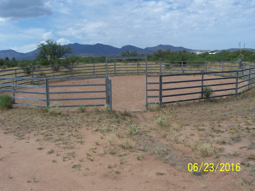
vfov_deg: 37.7
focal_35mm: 38
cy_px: 96
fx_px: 280
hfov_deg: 49.0
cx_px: 128
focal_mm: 6.3
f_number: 5.6
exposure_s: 1/500
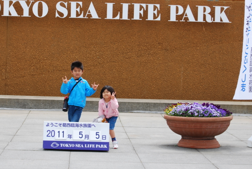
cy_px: 69
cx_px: 92
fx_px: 783
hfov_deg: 18.3
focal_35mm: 112
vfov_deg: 12.3
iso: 100
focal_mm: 55
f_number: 7.1
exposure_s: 1/200
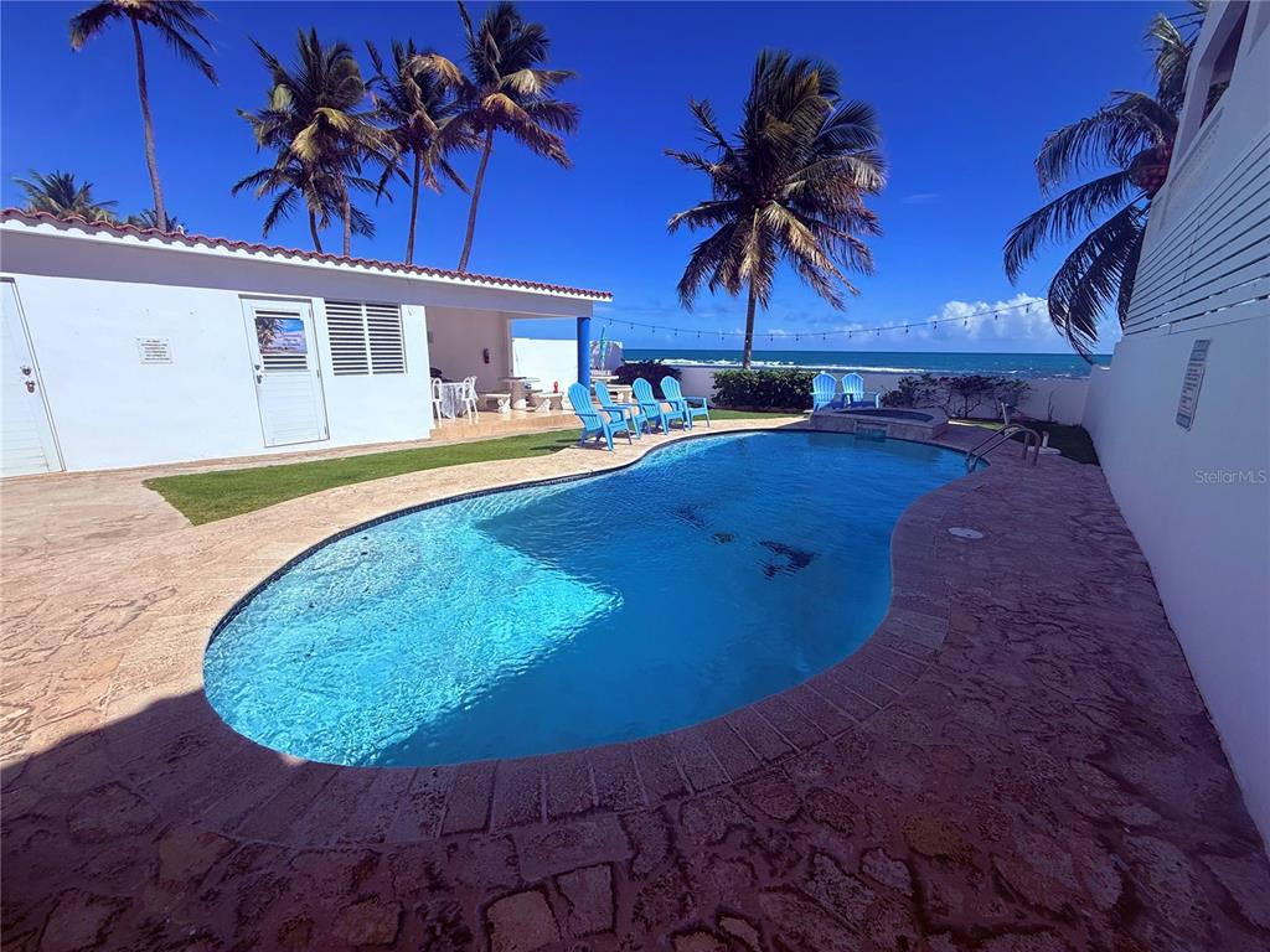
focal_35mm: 14
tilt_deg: -14.0
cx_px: 635
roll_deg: -0.8
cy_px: 476
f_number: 2.2
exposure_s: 1/4425
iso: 50
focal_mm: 2.22
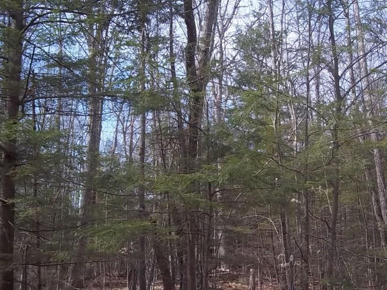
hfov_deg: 43.8
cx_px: 214
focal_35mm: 43
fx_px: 481
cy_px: 146
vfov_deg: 33.6
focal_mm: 6.5
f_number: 3.1
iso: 80
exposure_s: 1/400
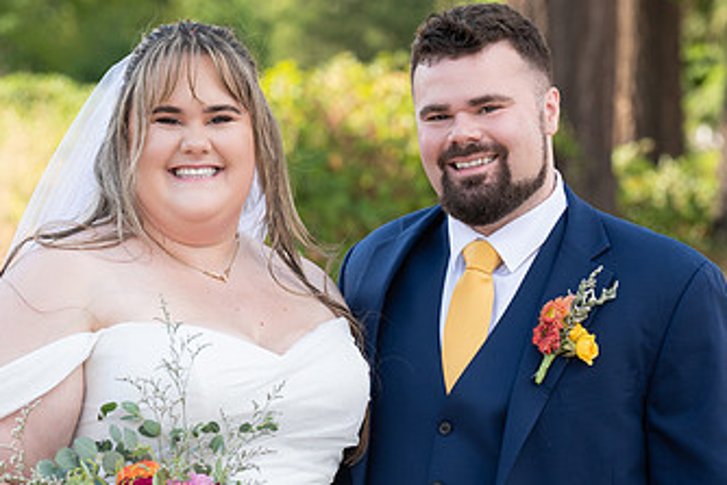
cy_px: 349
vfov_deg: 6.7
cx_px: 416
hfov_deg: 10.0
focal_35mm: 205
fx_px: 4141
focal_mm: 109
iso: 250
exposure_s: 1/320
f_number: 5
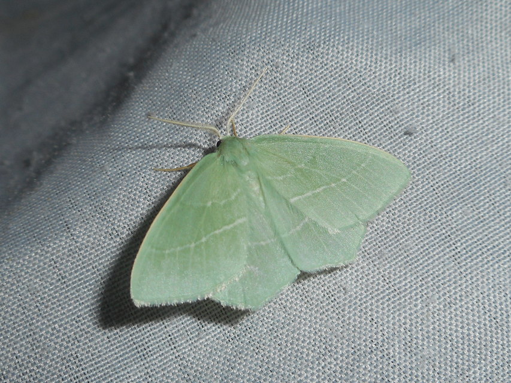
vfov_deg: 41.8
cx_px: 256
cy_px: 192
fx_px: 502
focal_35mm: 34
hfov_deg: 54.0
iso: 80
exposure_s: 1/30
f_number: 11.9
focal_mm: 6
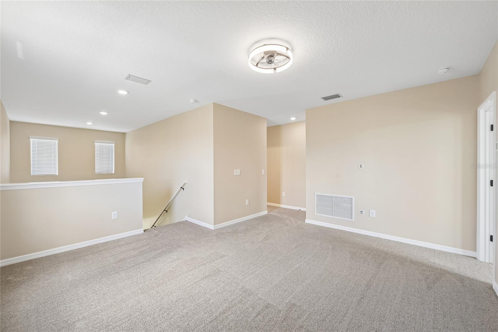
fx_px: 194
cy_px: 166
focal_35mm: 14
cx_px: 249
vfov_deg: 81.2
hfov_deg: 104.3
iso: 400
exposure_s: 1/25
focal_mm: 14
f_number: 8
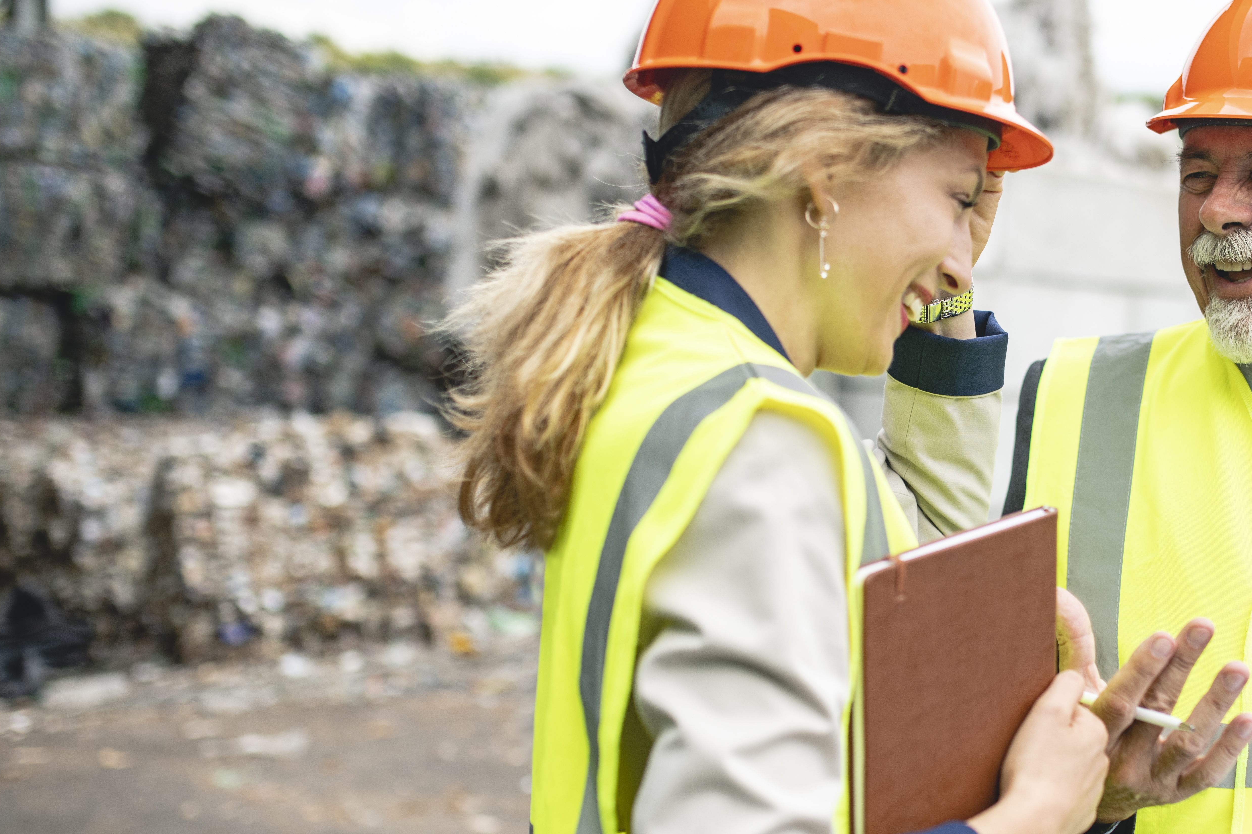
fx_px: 2017
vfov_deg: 23.3
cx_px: 938
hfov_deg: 33.8
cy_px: 493
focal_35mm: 58
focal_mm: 35
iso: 64
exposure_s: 1/1250
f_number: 2
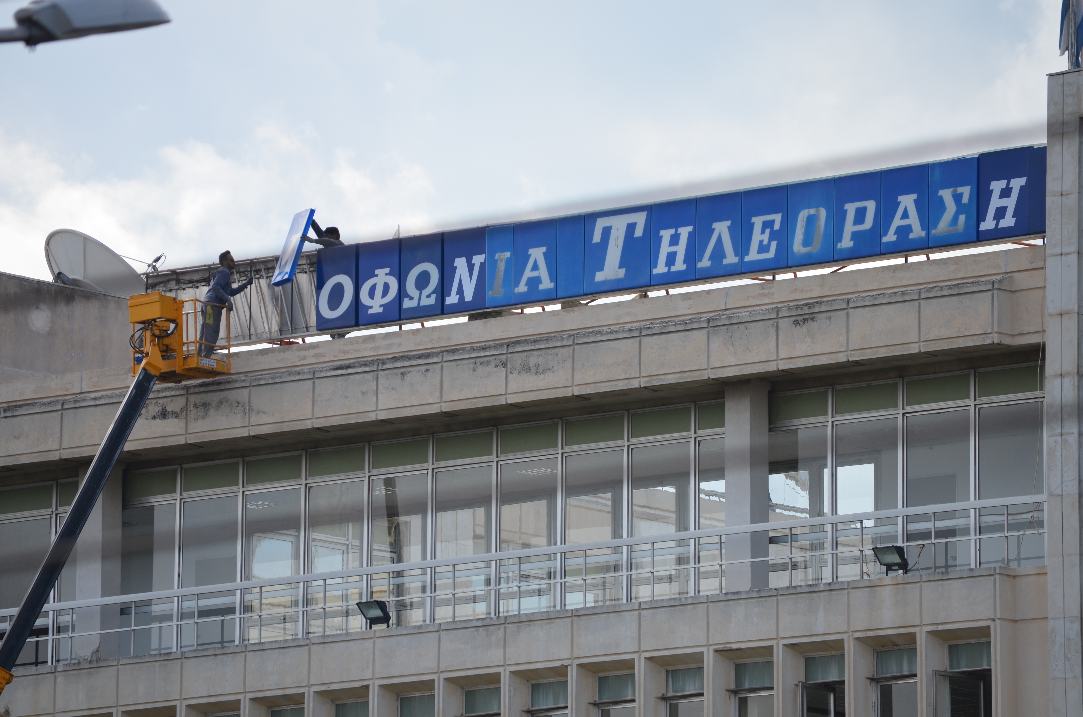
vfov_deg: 5.2
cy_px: 358
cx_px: 542
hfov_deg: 7.9
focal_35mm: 262
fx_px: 7881
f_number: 6.3
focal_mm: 175
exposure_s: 1/640
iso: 200
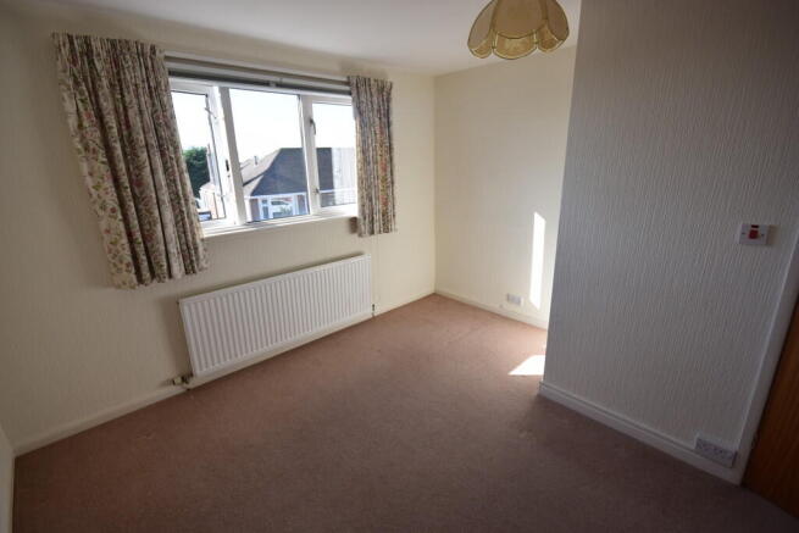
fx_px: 366
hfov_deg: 95.0
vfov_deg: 72.1
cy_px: 266
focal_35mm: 16
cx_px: 400
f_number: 8
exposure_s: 1/250
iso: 400
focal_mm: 11
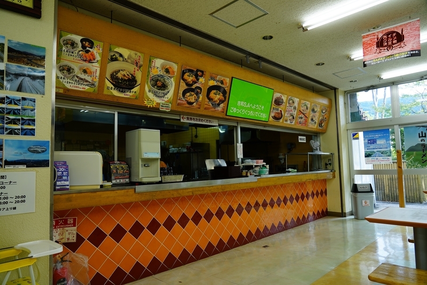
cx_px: 214
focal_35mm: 24
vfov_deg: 53.2
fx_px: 285
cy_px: 142
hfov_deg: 73.7
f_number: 4
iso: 100
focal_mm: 24
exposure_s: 1/60
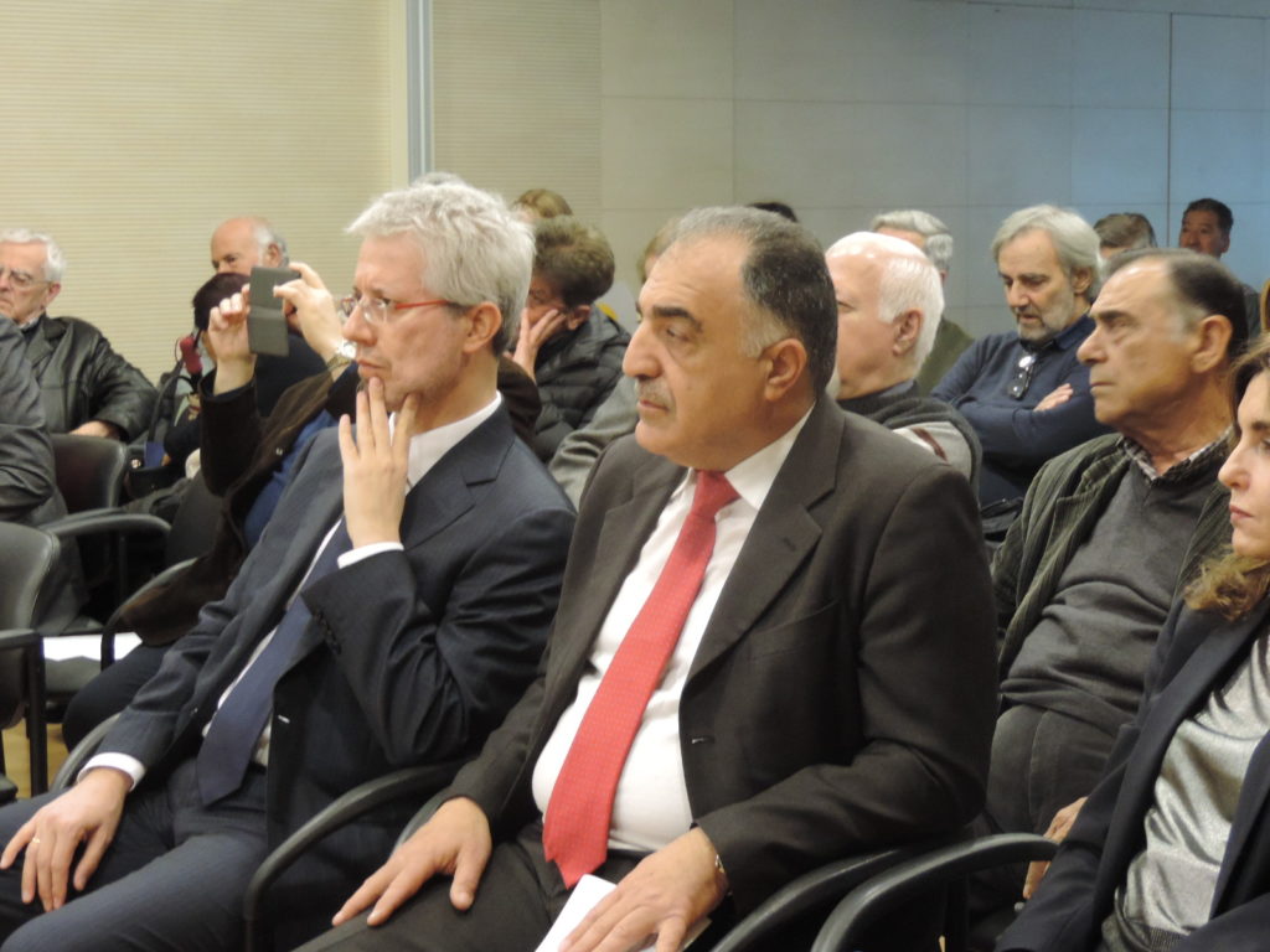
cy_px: 476
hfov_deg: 23.0
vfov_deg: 17.4
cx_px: 635
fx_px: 3119
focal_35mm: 85
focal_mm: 15.1
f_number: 4
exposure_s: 1/20
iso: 800
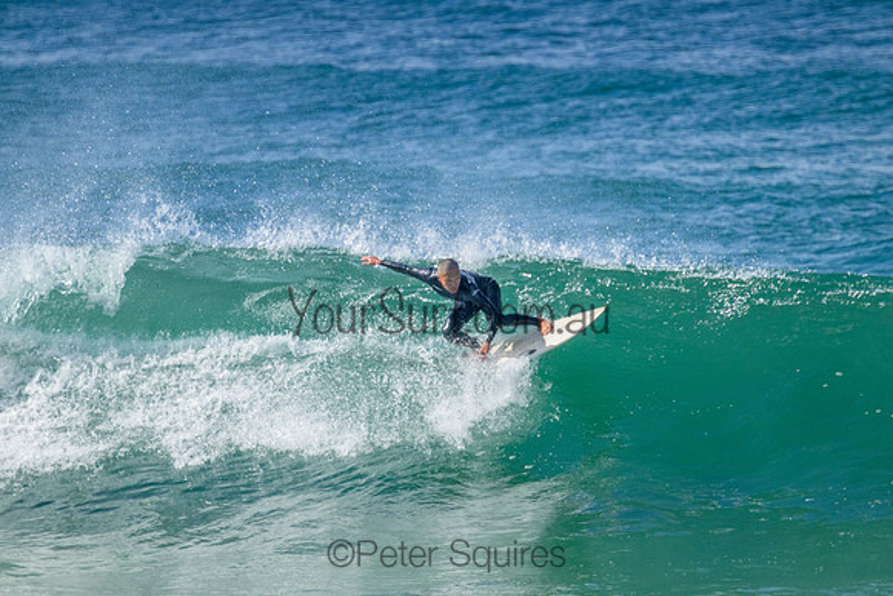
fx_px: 19848
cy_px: 298
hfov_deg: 2.6
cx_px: 446
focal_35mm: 800
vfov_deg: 1.7
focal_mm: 800
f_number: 11
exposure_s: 1/1600
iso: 2500
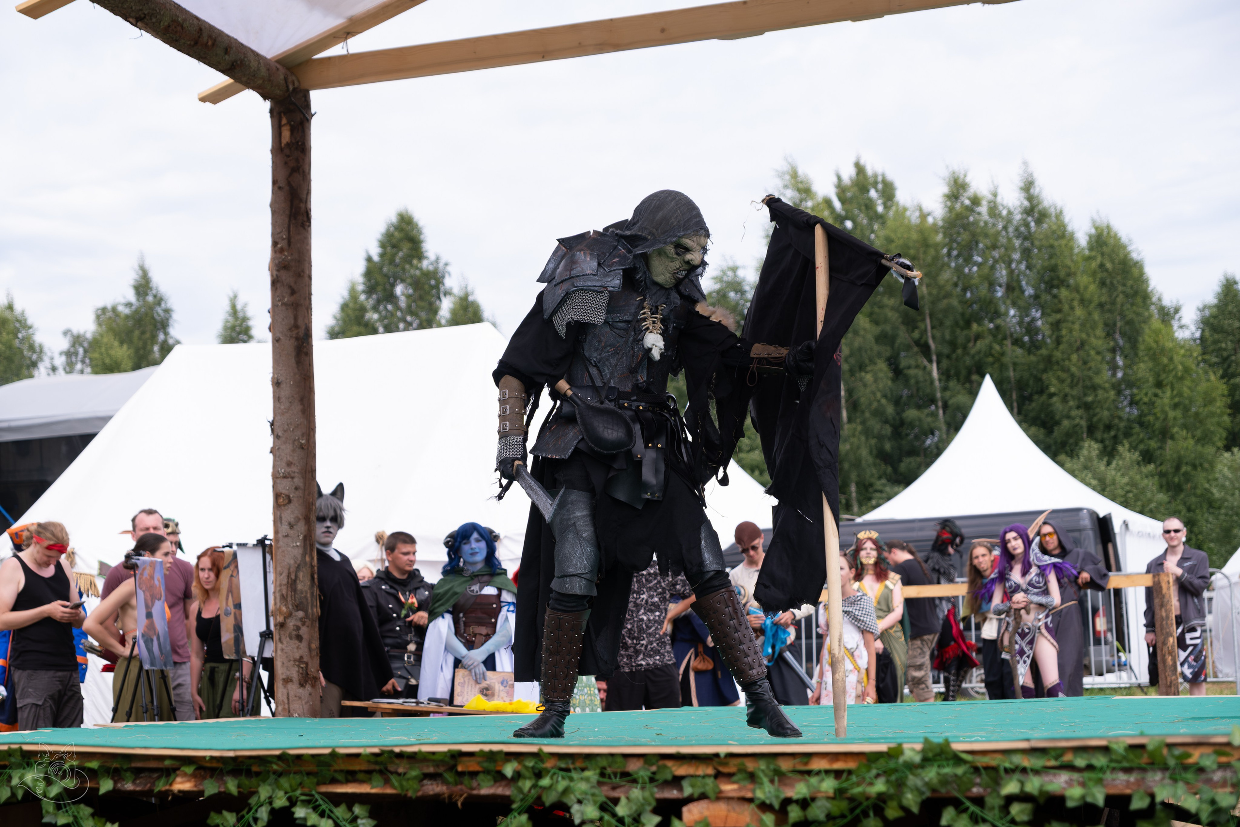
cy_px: 414
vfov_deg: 20.0
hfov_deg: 29.7
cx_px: 620
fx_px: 2342
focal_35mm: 68
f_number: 3.2
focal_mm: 45.5
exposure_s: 1/1000
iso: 160
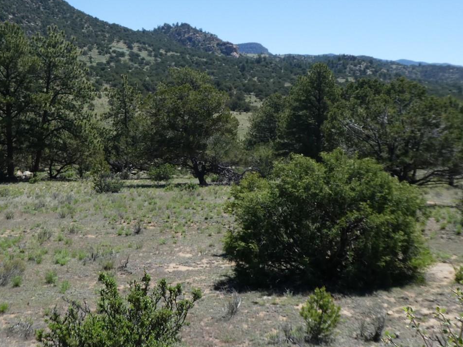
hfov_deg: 32.5
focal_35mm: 59
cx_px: 167
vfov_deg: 24.6
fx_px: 789
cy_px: 100
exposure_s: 1/500
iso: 80
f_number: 3.7
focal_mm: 6.3
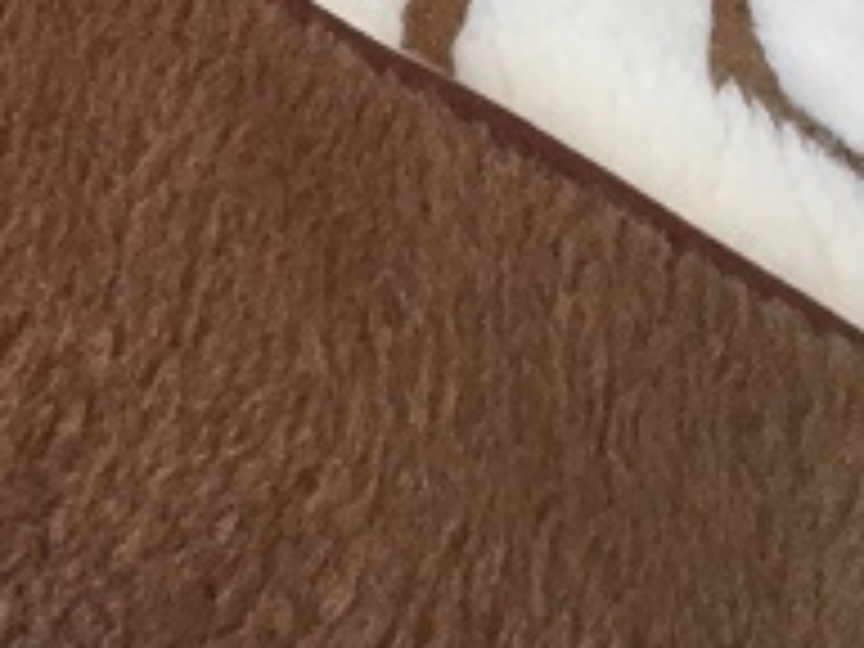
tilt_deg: -35.4
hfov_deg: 15.2
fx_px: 3020
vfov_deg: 11.8
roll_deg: -27.8
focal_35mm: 121
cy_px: -270
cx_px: -392
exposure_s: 1/33
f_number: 2.2
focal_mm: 4.15
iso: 40
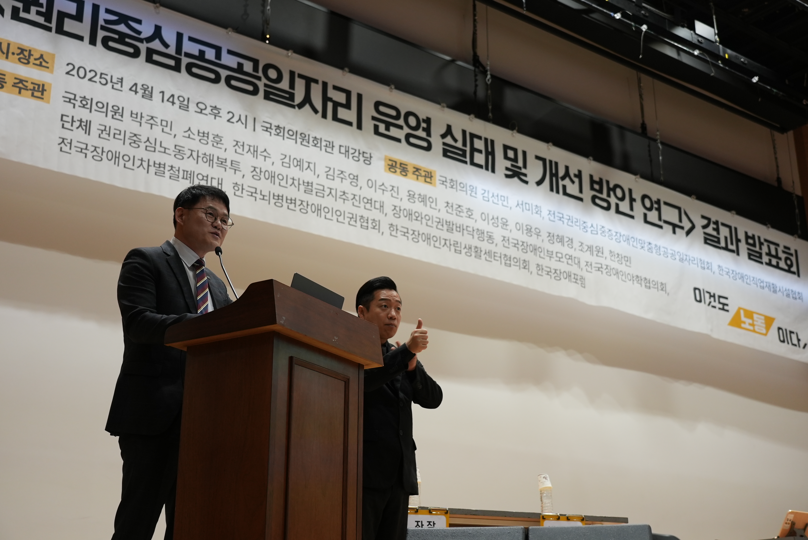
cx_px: 404
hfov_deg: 42.7
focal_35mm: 46
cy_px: 270
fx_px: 1033
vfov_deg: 29.3
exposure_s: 1/80
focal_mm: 46
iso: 1600
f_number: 4
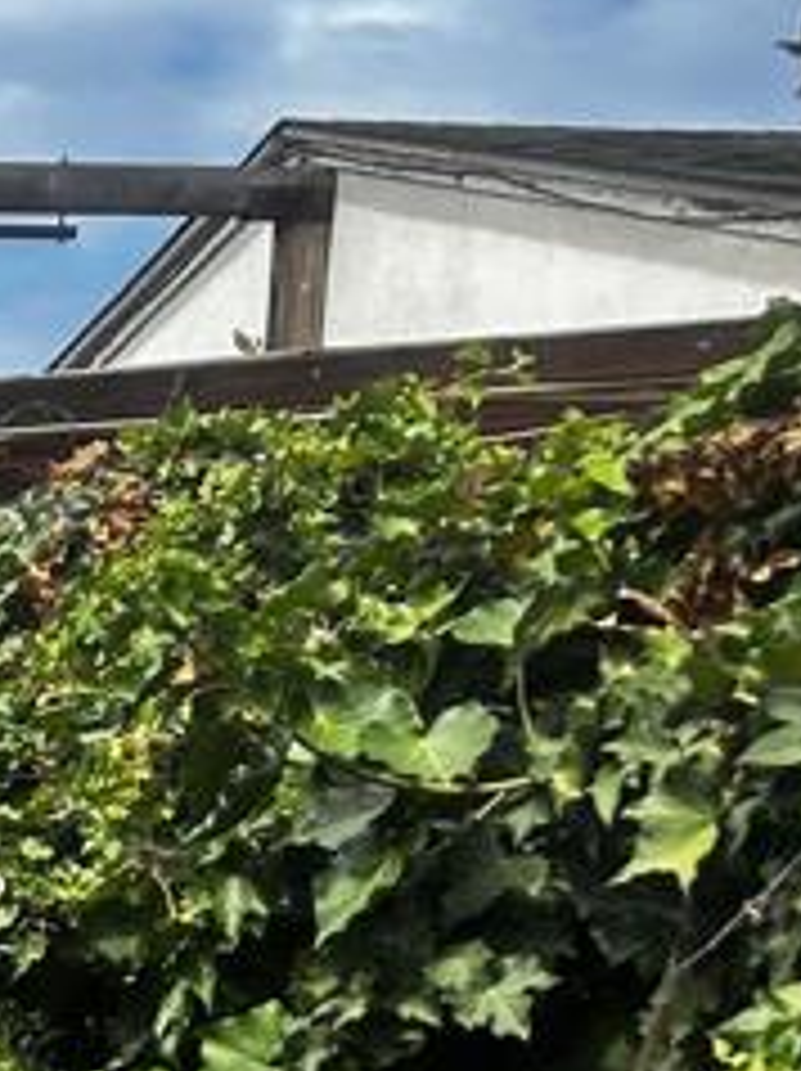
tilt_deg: -7.9
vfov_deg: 17.0
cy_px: 1184
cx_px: -886
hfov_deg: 11.6
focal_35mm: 112
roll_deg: -1.7
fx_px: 3462
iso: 50
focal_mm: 5.7
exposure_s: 1/2994
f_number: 1.5
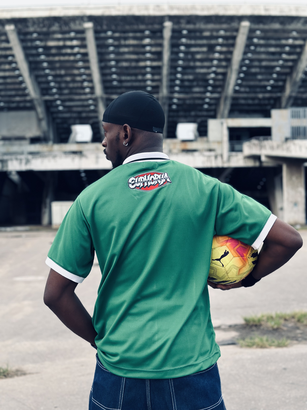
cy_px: 205
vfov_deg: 39.7
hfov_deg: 30.3
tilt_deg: +1.4
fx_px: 568
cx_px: 154
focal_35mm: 48
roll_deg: +0.3
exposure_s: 1/121
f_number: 1.78
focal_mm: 6.86
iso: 100
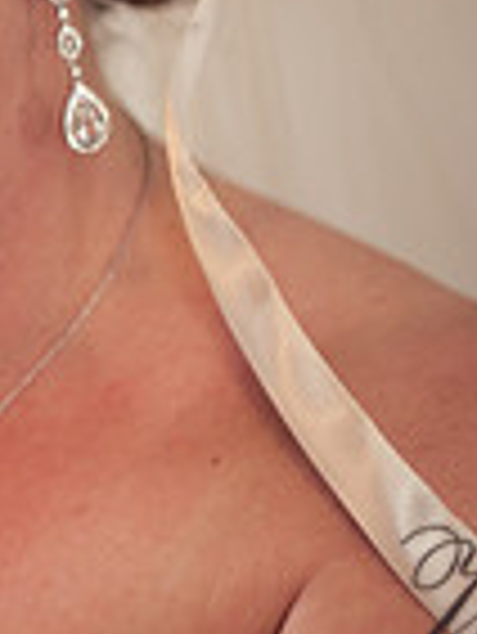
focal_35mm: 198
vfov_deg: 9.9
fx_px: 3632
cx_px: -612
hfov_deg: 7.1
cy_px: -40
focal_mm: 50
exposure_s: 1/100
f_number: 1.4
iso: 400
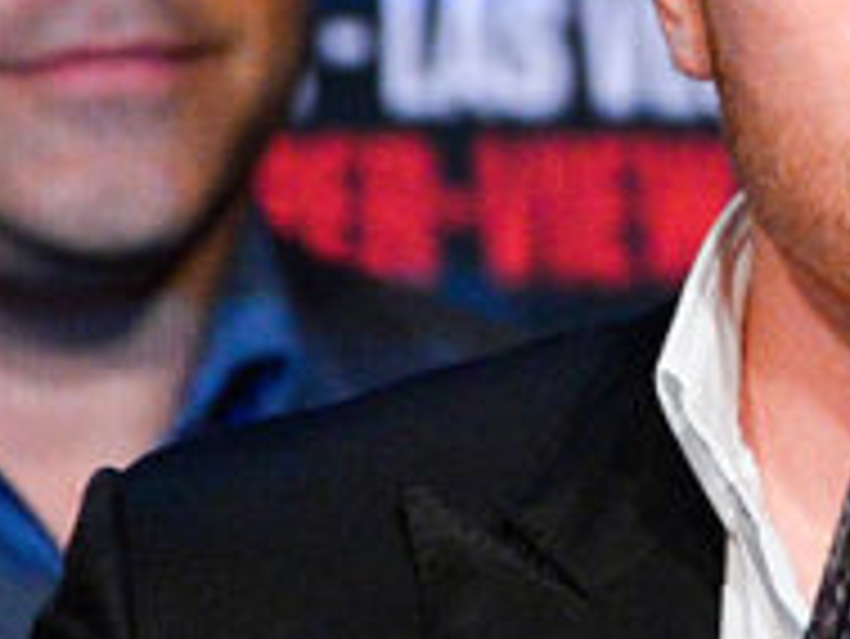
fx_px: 34473
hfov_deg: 1.4
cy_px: 405
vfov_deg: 1.1
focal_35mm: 1403
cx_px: 522
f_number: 4
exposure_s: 1/125
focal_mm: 360
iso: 4000
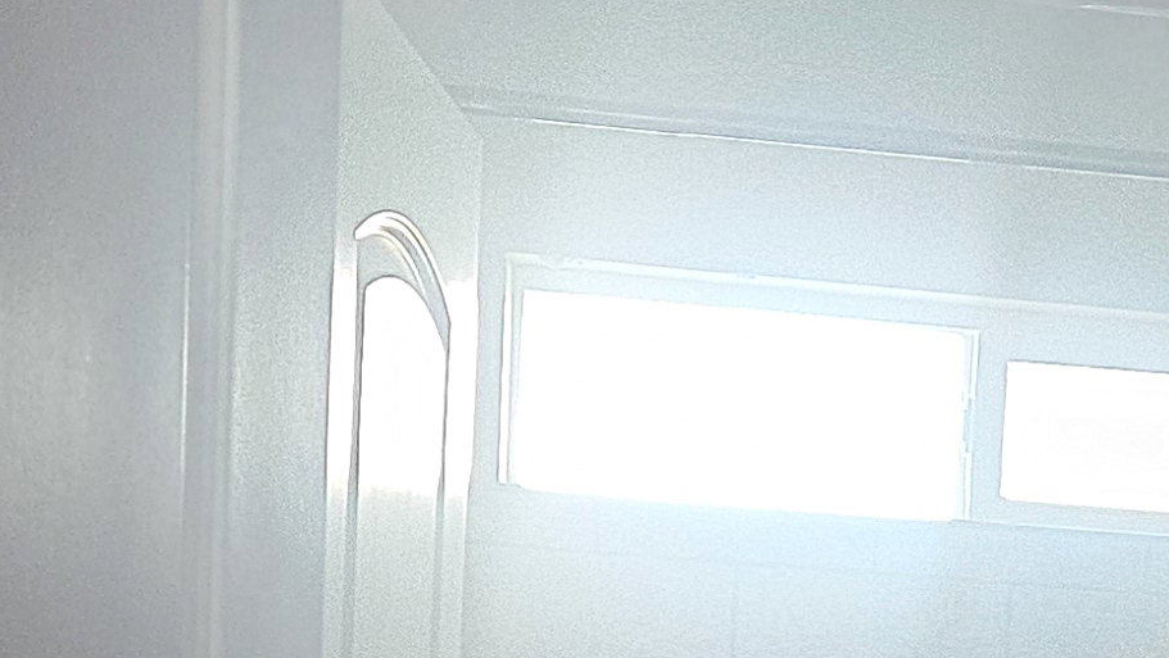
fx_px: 3411
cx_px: 1064
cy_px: 1285
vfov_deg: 10.2
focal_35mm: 110
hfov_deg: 19.1
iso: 800
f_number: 1.8
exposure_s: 1/120
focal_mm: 5.4
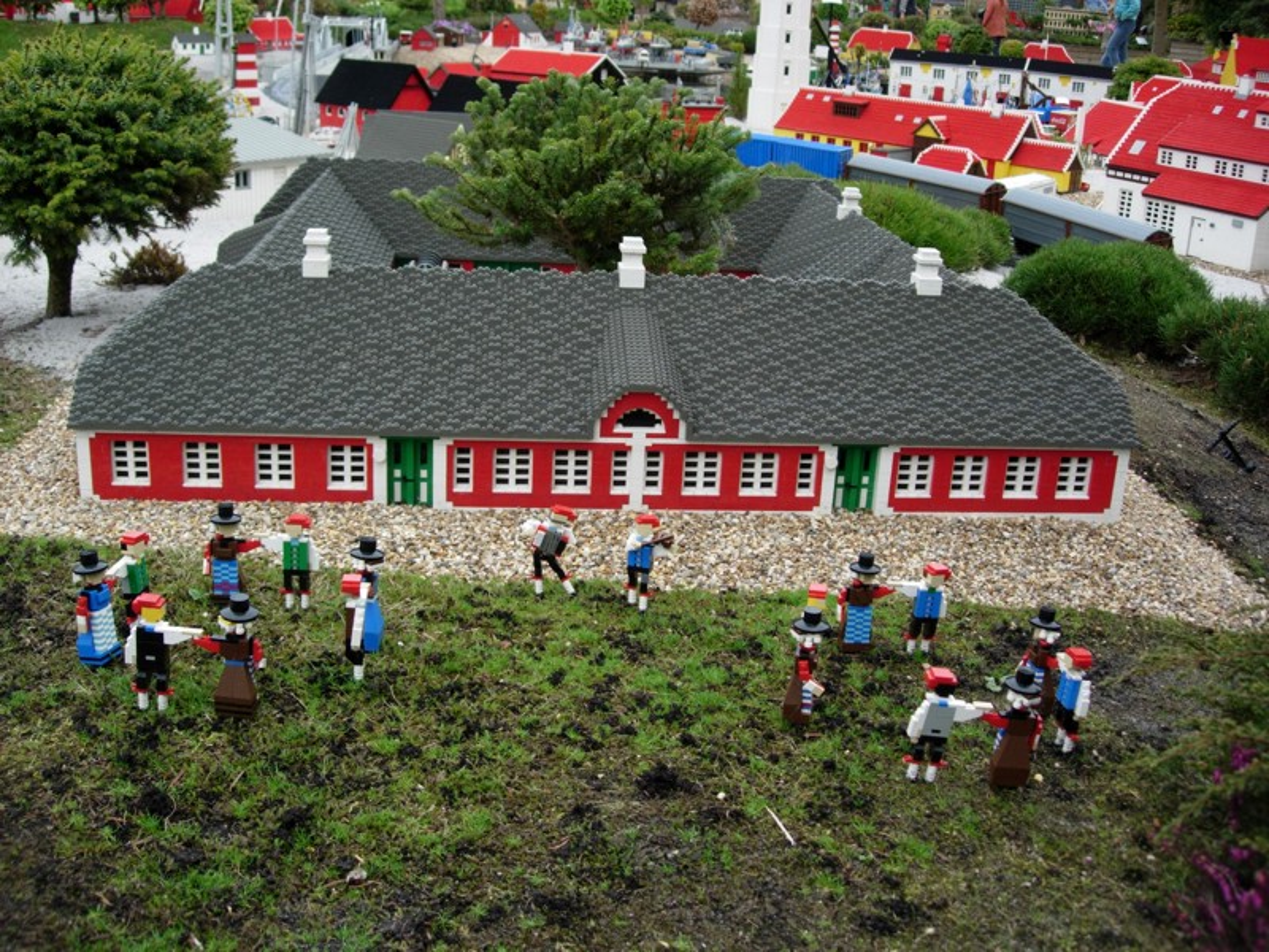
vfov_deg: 37.7
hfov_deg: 49.0
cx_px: 634
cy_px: 476
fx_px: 1393
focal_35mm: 38
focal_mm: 7.8
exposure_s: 1/443
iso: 64
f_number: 2.8
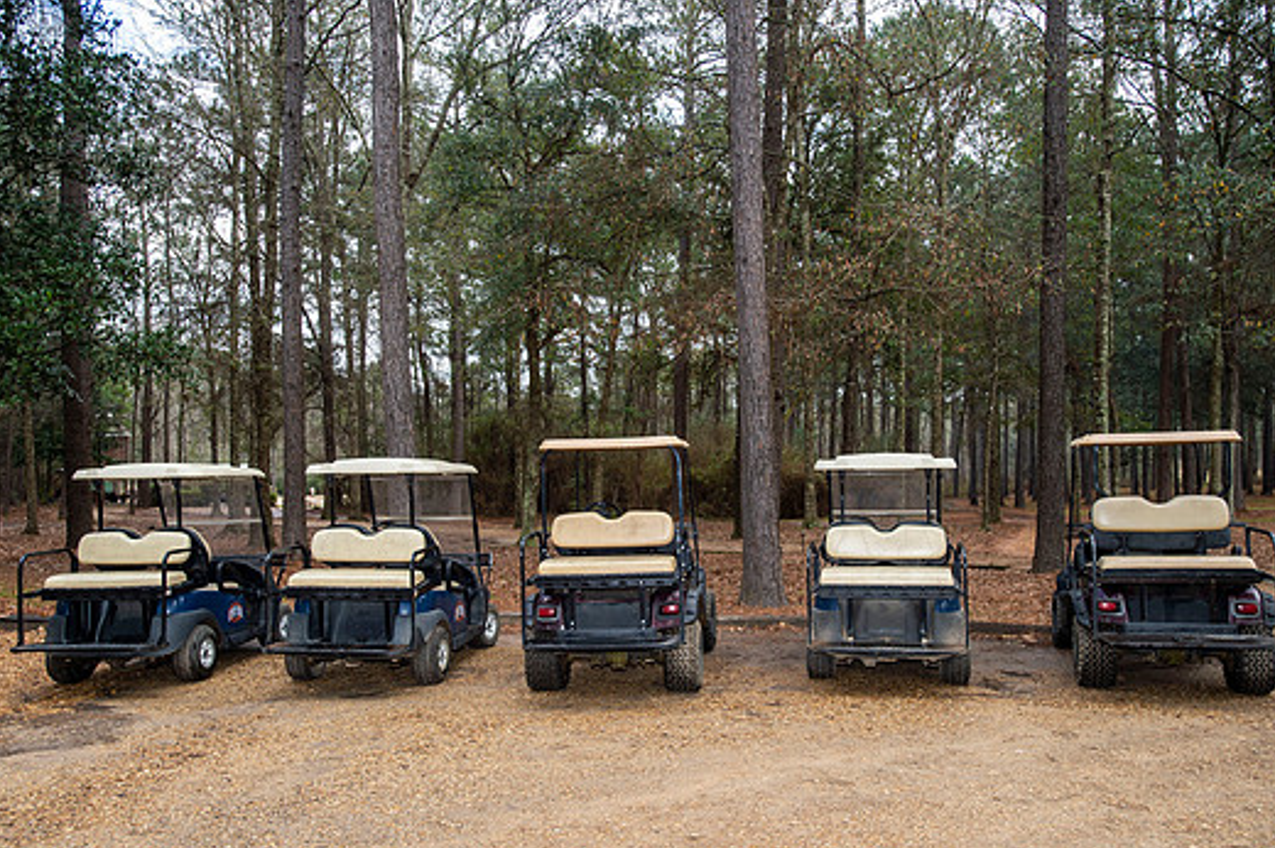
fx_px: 1026
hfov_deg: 63.7
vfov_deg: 44.9
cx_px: 650
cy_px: 451
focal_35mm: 29
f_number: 5
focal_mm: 26
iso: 180
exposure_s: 1/200
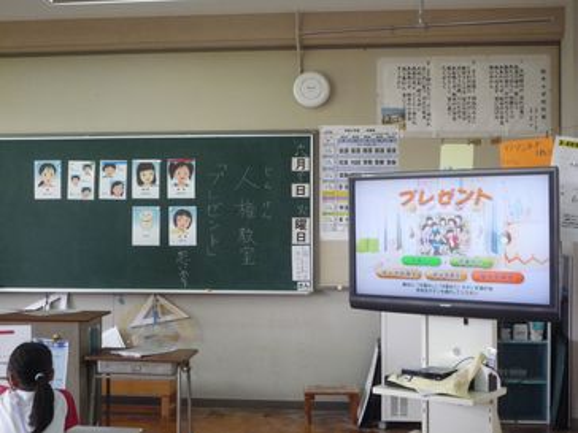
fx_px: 935
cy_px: 216
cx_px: 289
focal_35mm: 56
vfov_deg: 26.1
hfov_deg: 34.3
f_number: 4.5
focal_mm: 9.9
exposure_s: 1/50
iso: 400
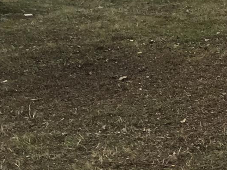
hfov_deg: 9.9
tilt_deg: -3.7
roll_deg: +0.1
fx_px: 1082
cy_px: -24
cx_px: 616
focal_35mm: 165
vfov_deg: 8.9
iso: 32
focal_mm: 4.15
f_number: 2.2
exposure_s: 1/120
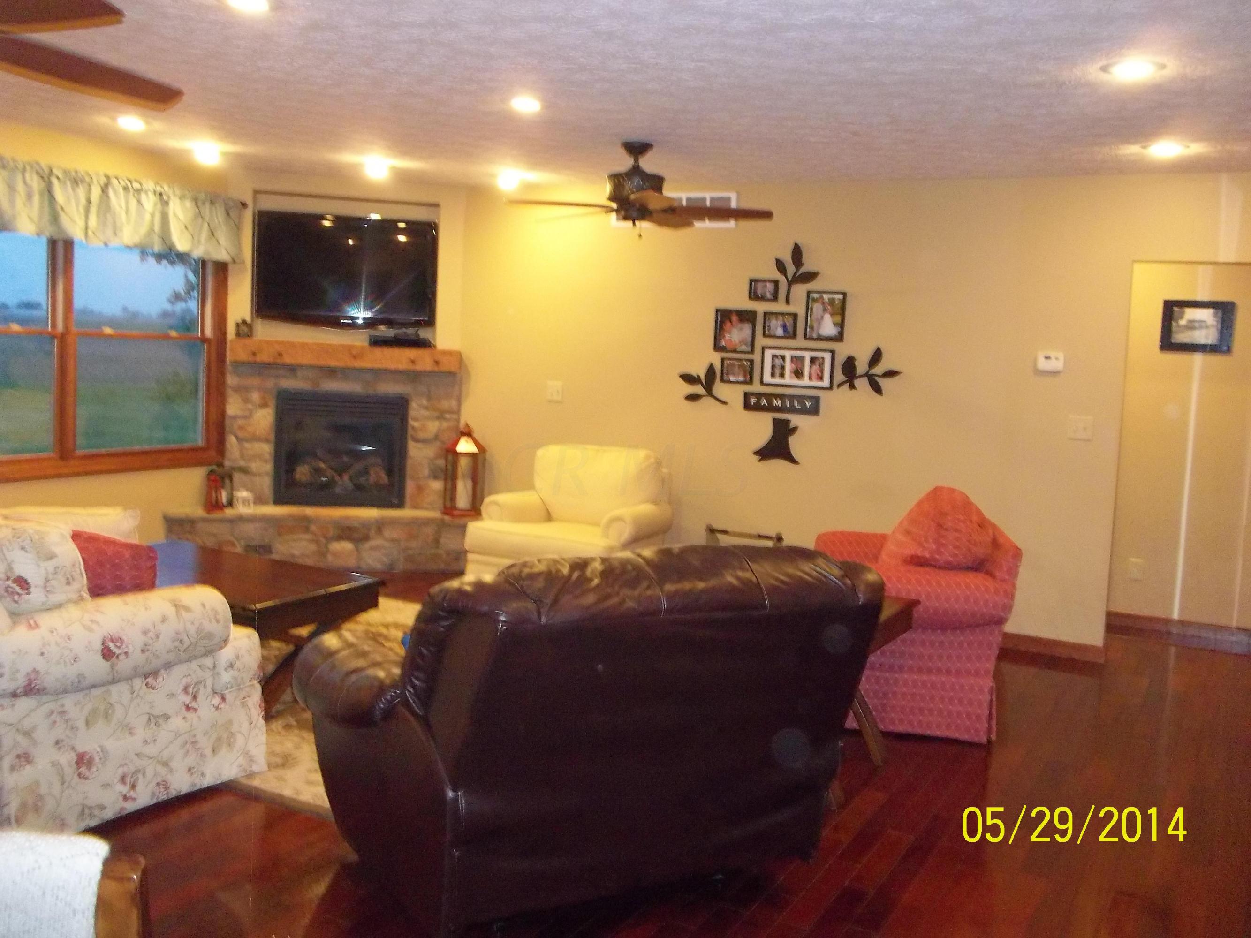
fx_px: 1156
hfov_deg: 56.8
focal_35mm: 32
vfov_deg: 44.2
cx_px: 626
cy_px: 469
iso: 400
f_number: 2.9
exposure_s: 1/30
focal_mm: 5.7
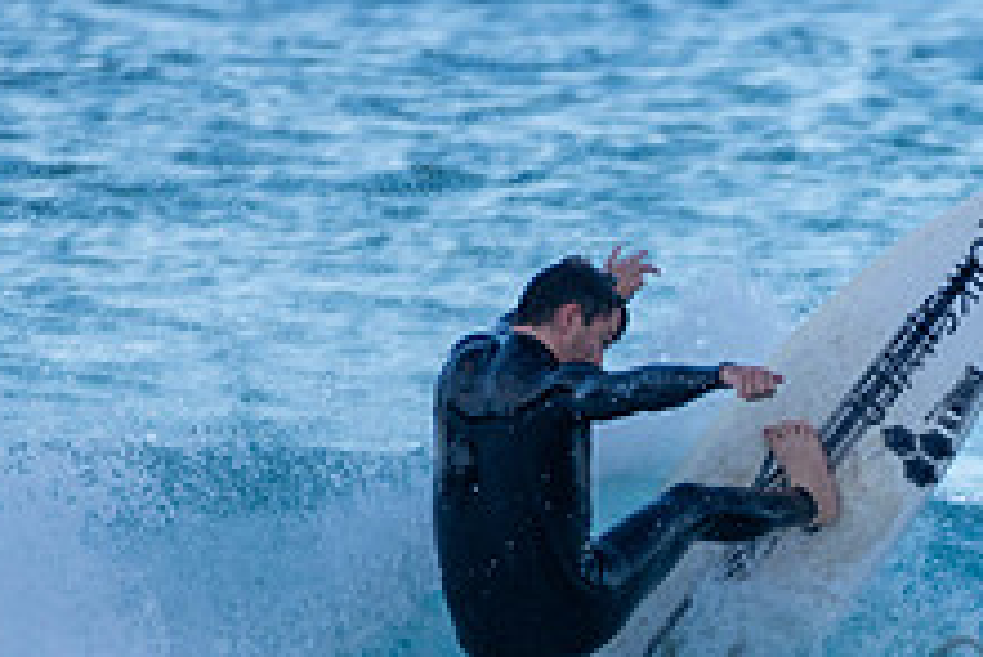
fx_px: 54044
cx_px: 1122
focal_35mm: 1978
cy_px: 668
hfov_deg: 1.0
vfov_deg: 0.7
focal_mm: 500
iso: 250
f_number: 5.6
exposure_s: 1/640
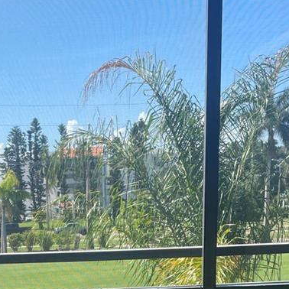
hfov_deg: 23.5
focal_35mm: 73
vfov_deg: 20.7
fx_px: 690
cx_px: 90
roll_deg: +3.8
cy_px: 415
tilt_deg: -15.9
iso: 32
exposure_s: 1/1062
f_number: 1.6
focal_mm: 4.2
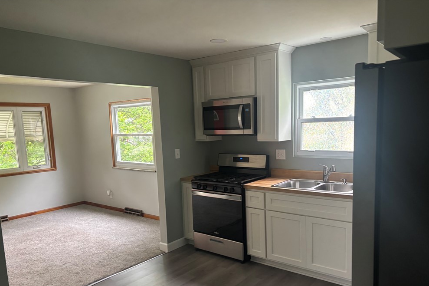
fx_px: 334
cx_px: 209
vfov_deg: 46.2
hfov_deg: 65.5
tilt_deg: -7.3
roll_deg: +2.4
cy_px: 165
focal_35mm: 28
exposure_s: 1/60
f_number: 1.6
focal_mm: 5.96
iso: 250
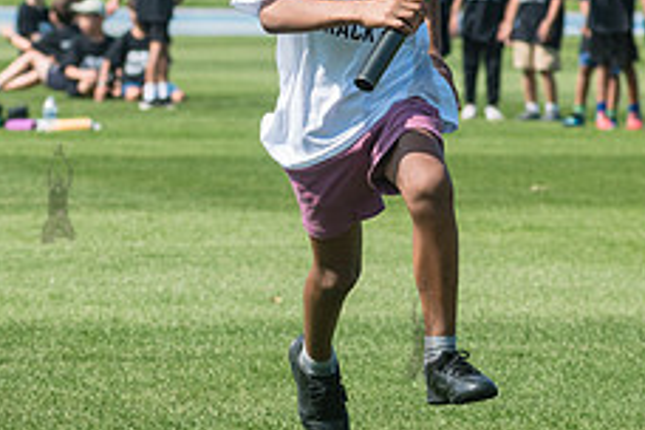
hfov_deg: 6.4
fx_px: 5769
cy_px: 115
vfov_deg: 4.3
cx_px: 373
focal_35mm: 322
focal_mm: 105
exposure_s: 1/1600
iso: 400
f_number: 5
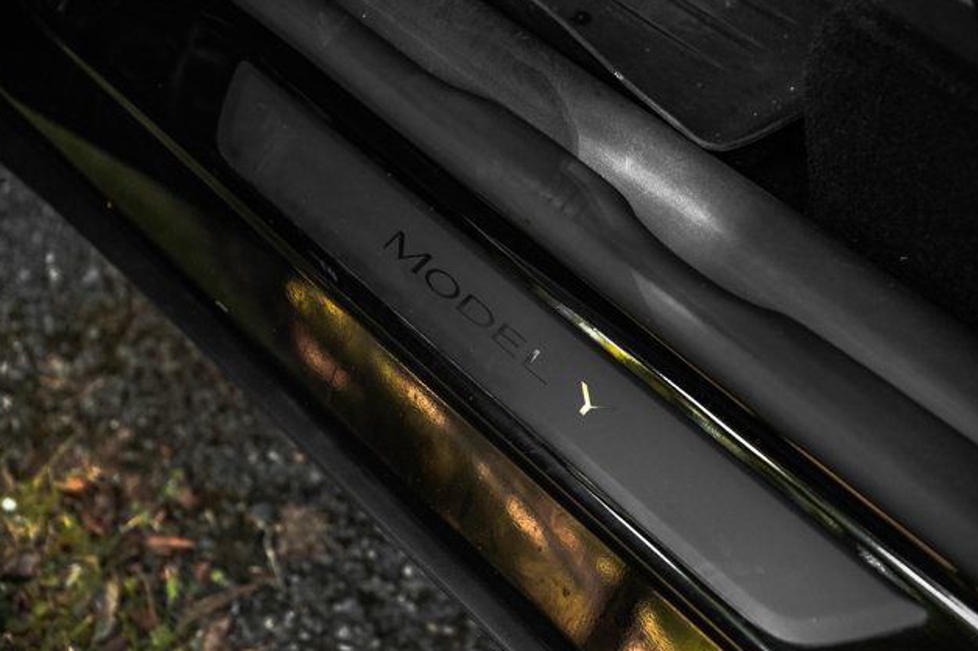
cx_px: 487
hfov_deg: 38.9
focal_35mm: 51
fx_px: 1385
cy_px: 323
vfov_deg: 26.5
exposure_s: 1/320
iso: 1600
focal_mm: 50
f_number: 4
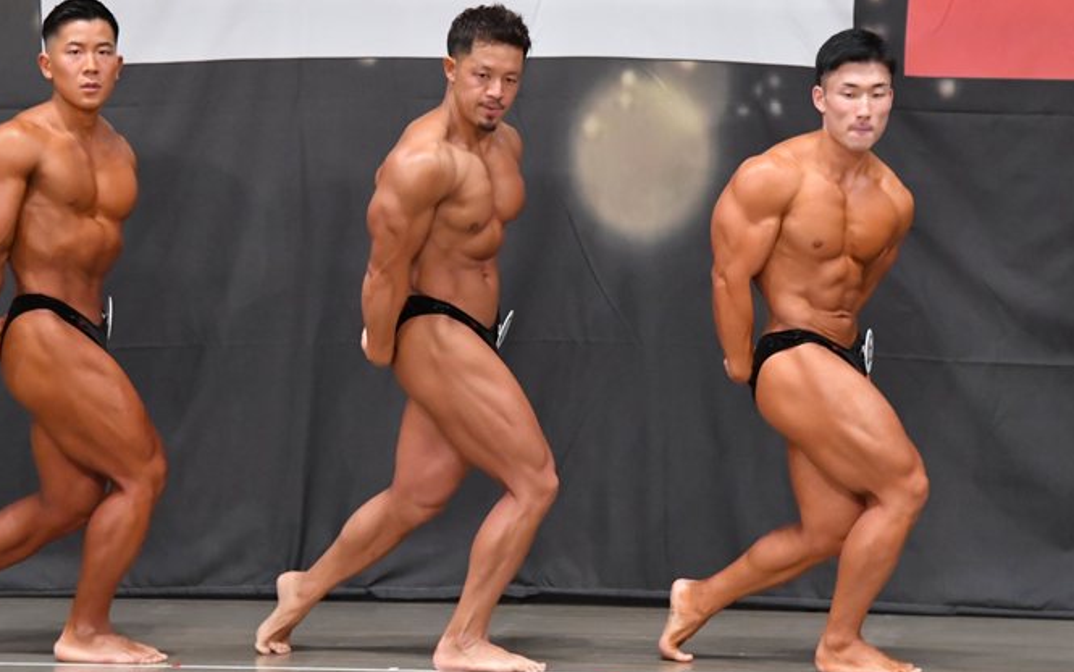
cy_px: 300
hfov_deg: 7.4
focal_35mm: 285
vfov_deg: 4.6
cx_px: 497
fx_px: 8344
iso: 6400
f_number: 5.6
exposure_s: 1/400
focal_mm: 160
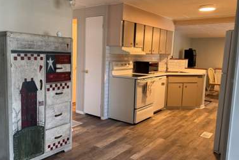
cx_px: 96
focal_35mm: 32
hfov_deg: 58.2
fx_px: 213
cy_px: 81
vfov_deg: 41.2
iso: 200
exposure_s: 1/60
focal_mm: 6.76
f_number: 1.78
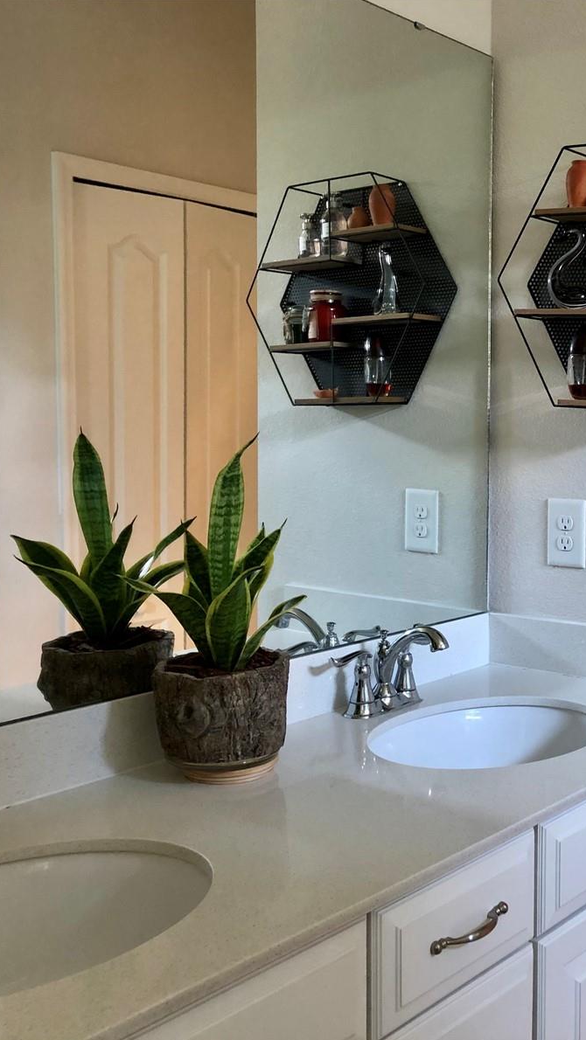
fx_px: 1132
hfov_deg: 27.4
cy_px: 522
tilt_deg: -4.8
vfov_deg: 49.4
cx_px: 582
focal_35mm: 41
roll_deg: -0.6
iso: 40
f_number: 1.8
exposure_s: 1/15
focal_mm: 4
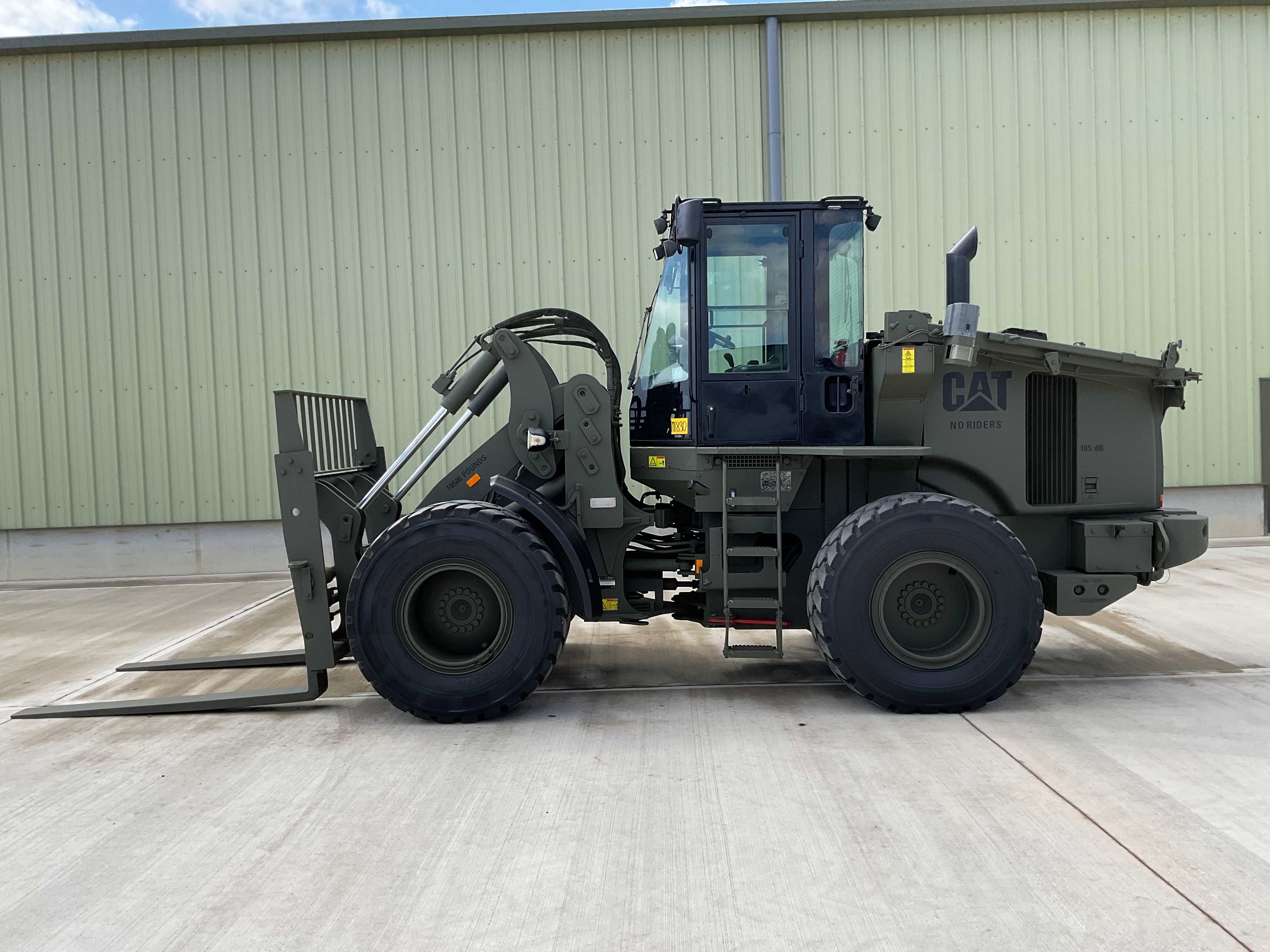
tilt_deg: -2.6
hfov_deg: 61.7
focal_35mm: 29
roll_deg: +1.3
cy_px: 476
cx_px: 635
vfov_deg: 48.2
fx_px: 1064
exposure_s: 1/1055
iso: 16
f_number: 1.8
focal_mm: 3
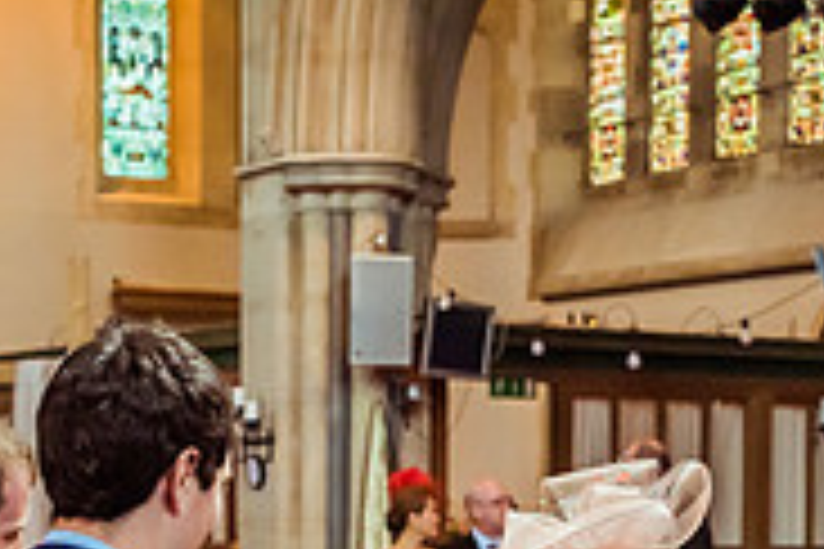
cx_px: 509
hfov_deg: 18.4
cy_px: 668
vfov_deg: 12.1
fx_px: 2540
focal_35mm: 111
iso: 1600
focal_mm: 35
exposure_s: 1/640
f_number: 4.5
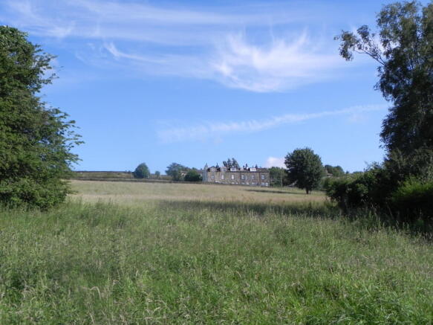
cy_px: 162
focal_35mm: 37
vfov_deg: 38.7
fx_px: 463
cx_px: 216
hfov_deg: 50.1
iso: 182
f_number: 3.2
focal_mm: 6.6
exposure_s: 1/2000
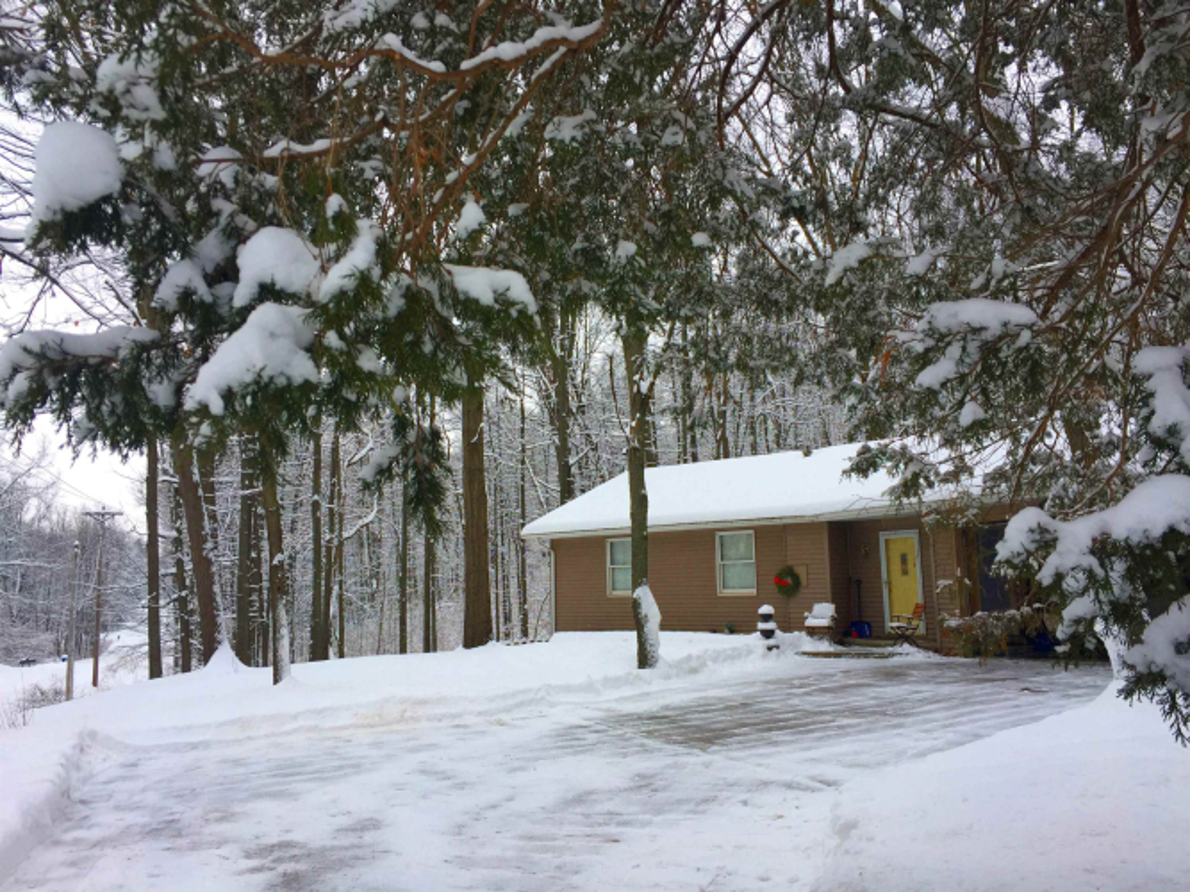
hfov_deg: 61.7
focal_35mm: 29
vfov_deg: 48.2
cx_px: 595
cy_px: 446
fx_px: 997
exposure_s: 1/60
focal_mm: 4.15
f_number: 2.2
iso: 32
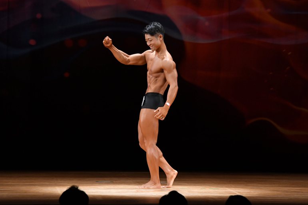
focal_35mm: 257
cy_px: 103
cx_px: 155
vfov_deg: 5.3
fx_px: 2198
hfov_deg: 8.0
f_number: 5.6
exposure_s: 1/400
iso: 3200
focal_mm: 170
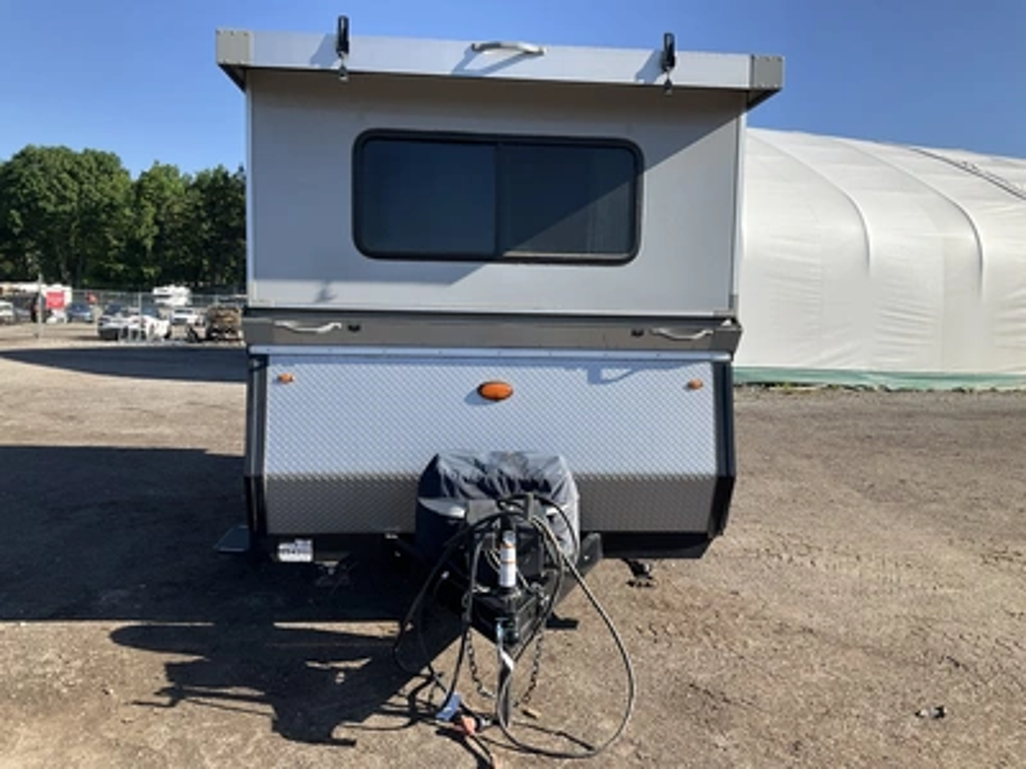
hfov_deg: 61.7
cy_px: 384
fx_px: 860
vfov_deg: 48.2
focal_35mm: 29
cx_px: 513
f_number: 1.8
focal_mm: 3
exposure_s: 1/1221
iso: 25
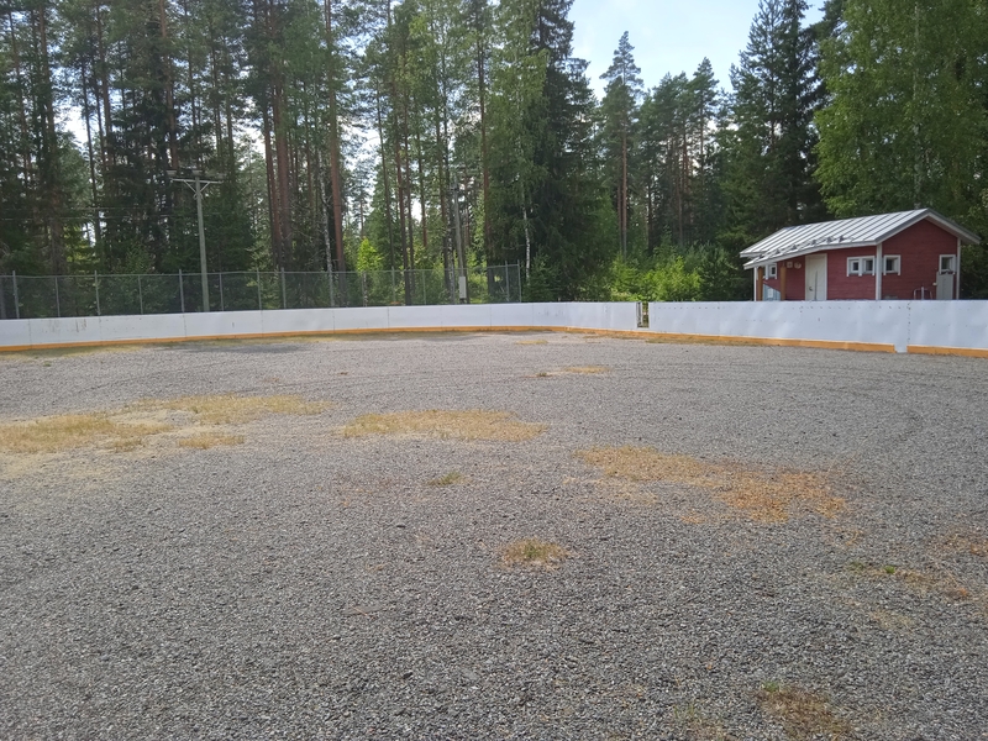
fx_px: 799
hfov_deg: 63.4
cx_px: 494
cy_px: 370
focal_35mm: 28
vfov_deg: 49.7
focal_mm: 3.43
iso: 112
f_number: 2.2
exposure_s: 1/637
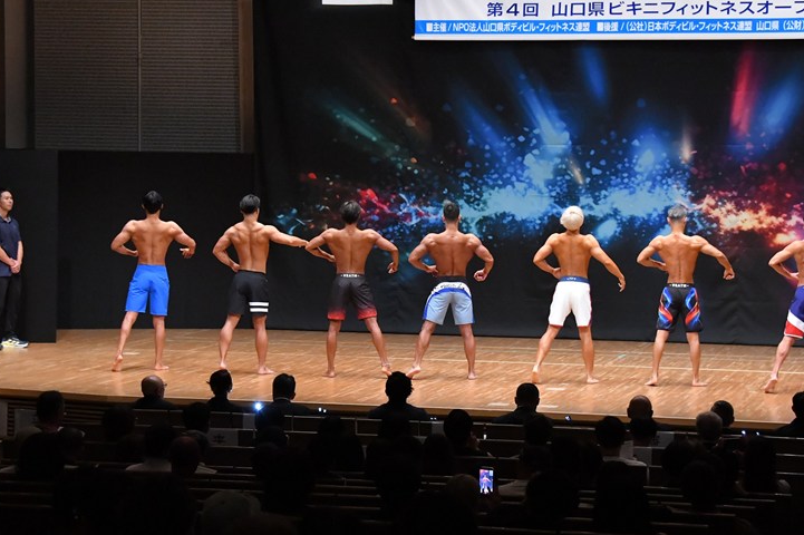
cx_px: 415
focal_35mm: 100
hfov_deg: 20.4
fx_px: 2232
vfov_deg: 13.7
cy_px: 261
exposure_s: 1/400
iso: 8000
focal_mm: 62
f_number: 5.6
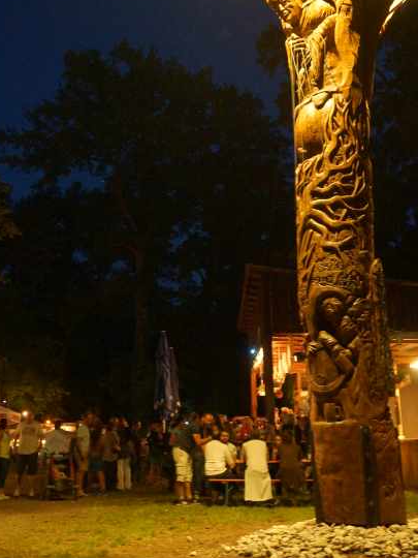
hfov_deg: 30.9
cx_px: 198
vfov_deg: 39.9
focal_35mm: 47
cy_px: 182
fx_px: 757
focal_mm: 22
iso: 1600
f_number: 4.5
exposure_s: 1/4
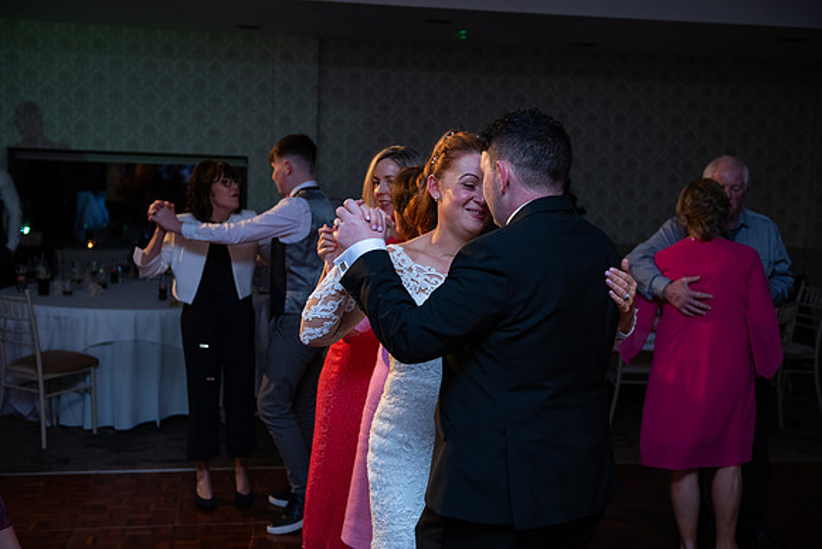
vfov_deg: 28.1
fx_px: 1096
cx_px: 411
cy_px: 274
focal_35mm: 48
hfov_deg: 41.1
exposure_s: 1/160
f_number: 3.5
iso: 1000
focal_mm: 48
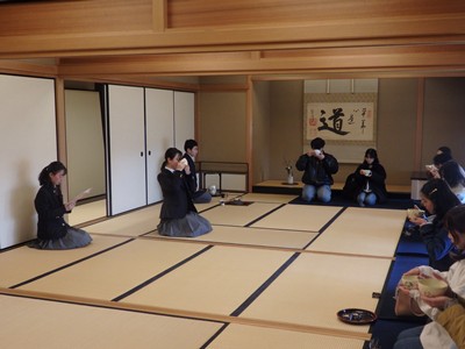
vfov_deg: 38.7
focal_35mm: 37
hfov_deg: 50.1
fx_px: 497
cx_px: 232
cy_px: 174
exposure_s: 1/40
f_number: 3.6
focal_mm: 6.6
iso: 250
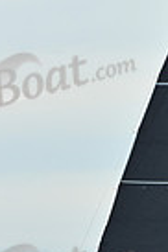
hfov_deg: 4.1
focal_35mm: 331
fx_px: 2323
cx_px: 232
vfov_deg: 6.2
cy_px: 162
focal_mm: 78
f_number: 8
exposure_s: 1/1000
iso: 320
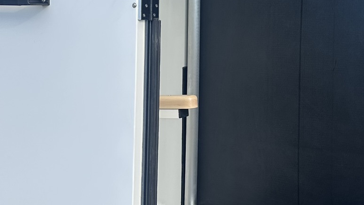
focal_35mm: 69
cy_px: 10
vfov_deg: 17.2
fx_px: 666
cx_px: 271
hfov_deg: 30.1
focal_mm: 6.86
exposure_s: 1/1212
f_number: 1.78
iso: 80
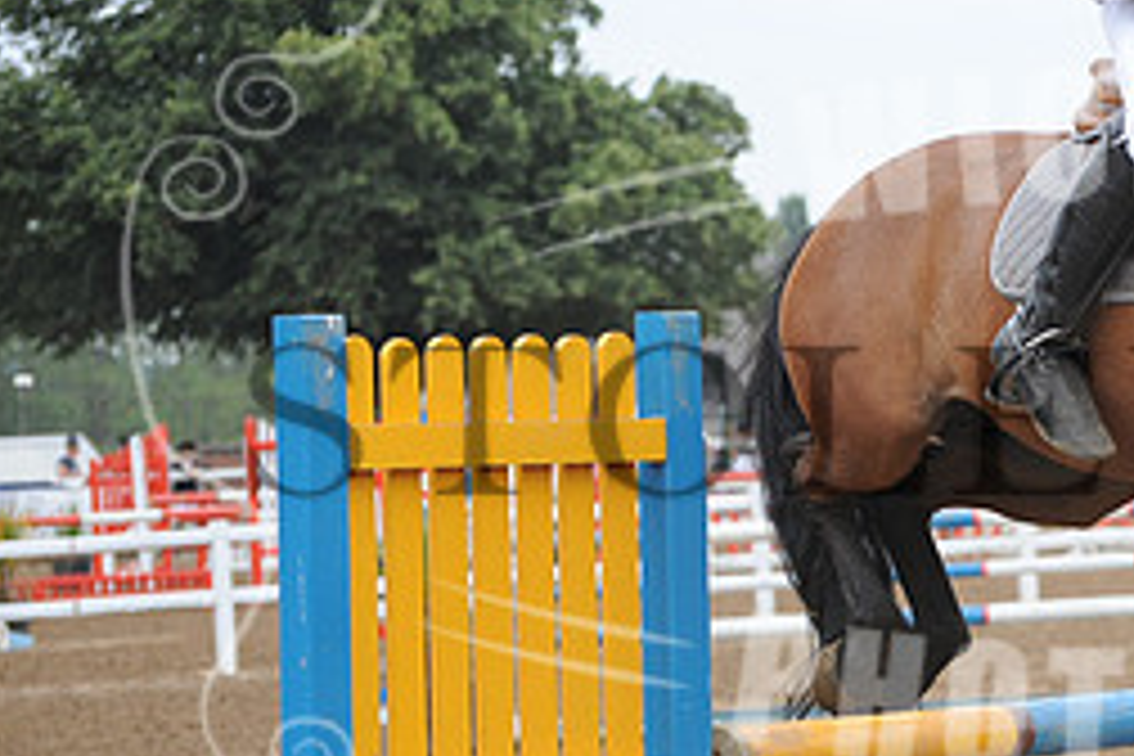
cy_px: 369
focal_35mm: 235
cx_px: 1287
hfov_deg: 8.7
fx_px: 7402
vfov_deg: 5.8
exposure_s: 1/1000
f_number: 5.6
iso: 1000
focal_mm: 102
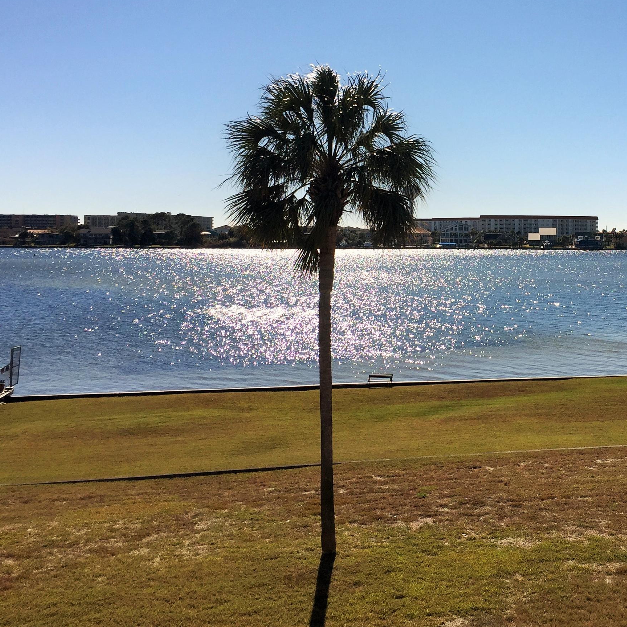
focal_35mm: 44
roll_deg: -1.2
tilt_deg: -0.1
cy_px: 233
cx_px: 474
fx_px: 902
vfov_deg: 38.1
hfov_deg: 37.4
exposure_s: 1/4950
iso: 32
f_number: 2.2
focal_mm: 4.15
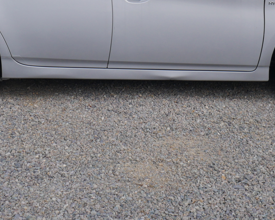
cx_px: 150
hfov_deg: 23.3
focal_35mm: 82
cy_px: -15
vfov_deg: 18.1
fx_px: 667
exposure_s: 1/400
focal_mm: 18
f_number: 8
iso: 200
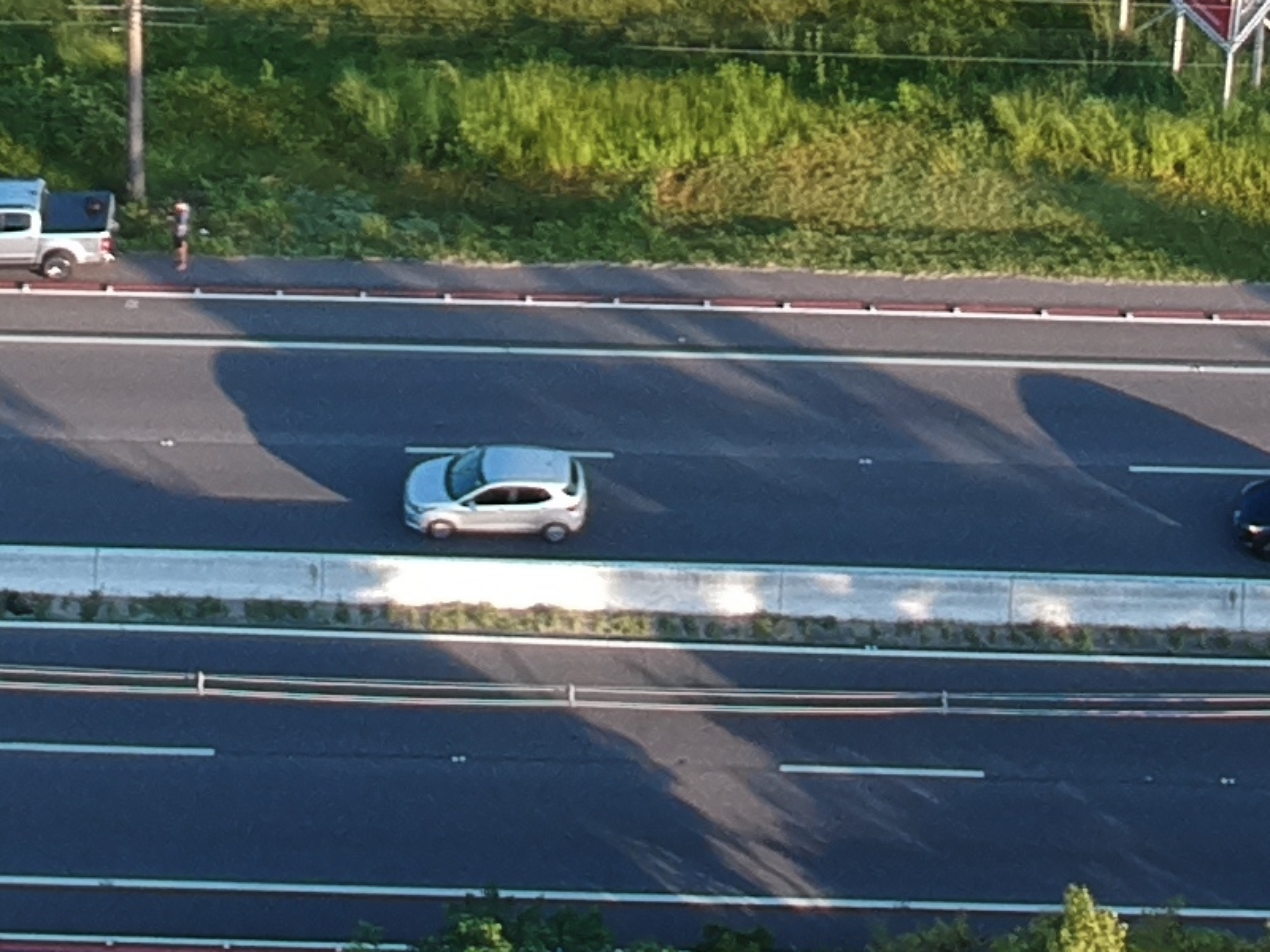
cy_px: -1169
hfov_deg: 15.9
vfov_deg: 10.6
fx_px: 4549
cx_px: 481
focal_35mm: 124
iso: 100
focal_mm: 4.49
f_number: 2.6
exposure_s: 1/240
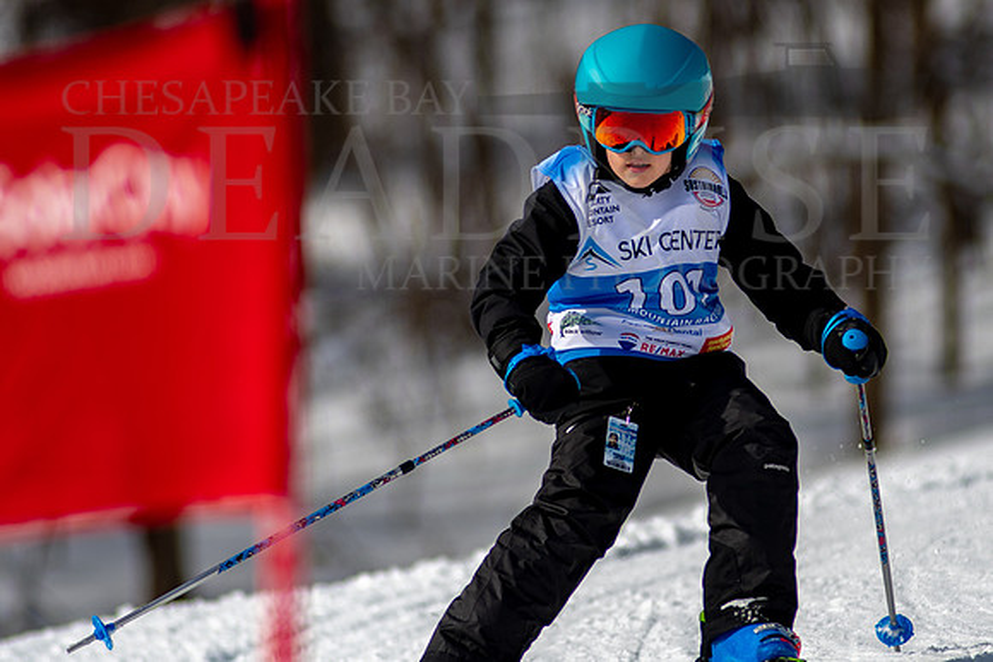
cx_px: 596
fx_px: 14913
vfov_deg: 2.5
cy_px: 264
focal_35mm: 541
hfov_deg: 3.8
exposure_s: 1/6400
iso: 100
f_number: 2.8
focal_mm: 300
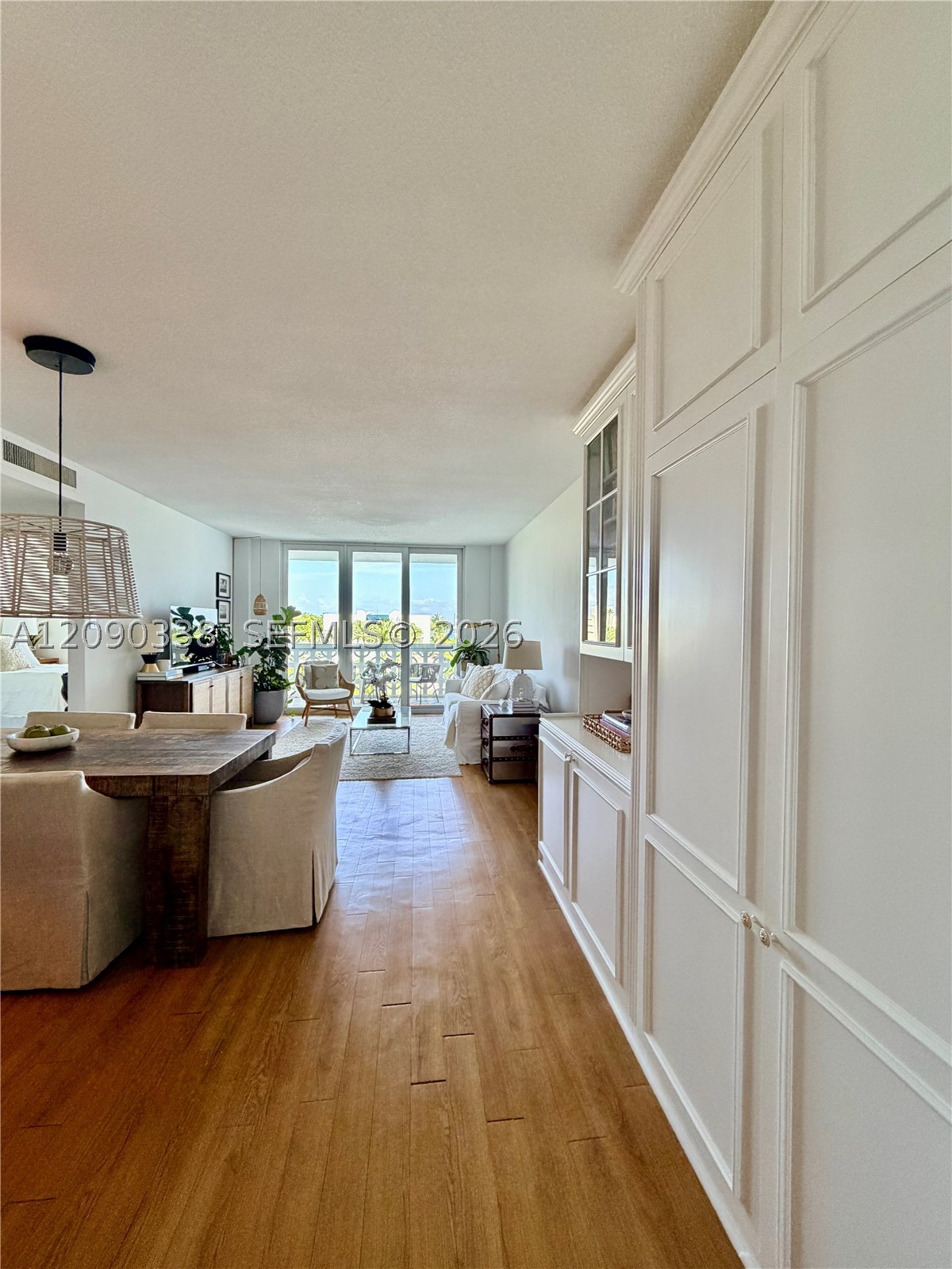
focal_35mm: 14
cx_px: 476
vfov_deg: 102.1
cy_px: 634
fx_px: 513
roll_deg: -0.2
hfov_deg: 85.7
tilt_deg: -0.1
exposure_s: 1/77
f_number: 2.2
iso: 320
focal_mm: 2.22
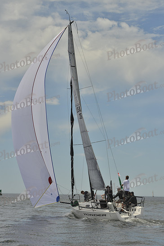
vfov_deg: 19.3
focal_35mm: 106
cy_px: 120
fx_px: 724
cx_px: 83
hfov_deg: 12.9
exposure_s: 1/1600
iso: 280
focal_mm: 100
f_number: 10
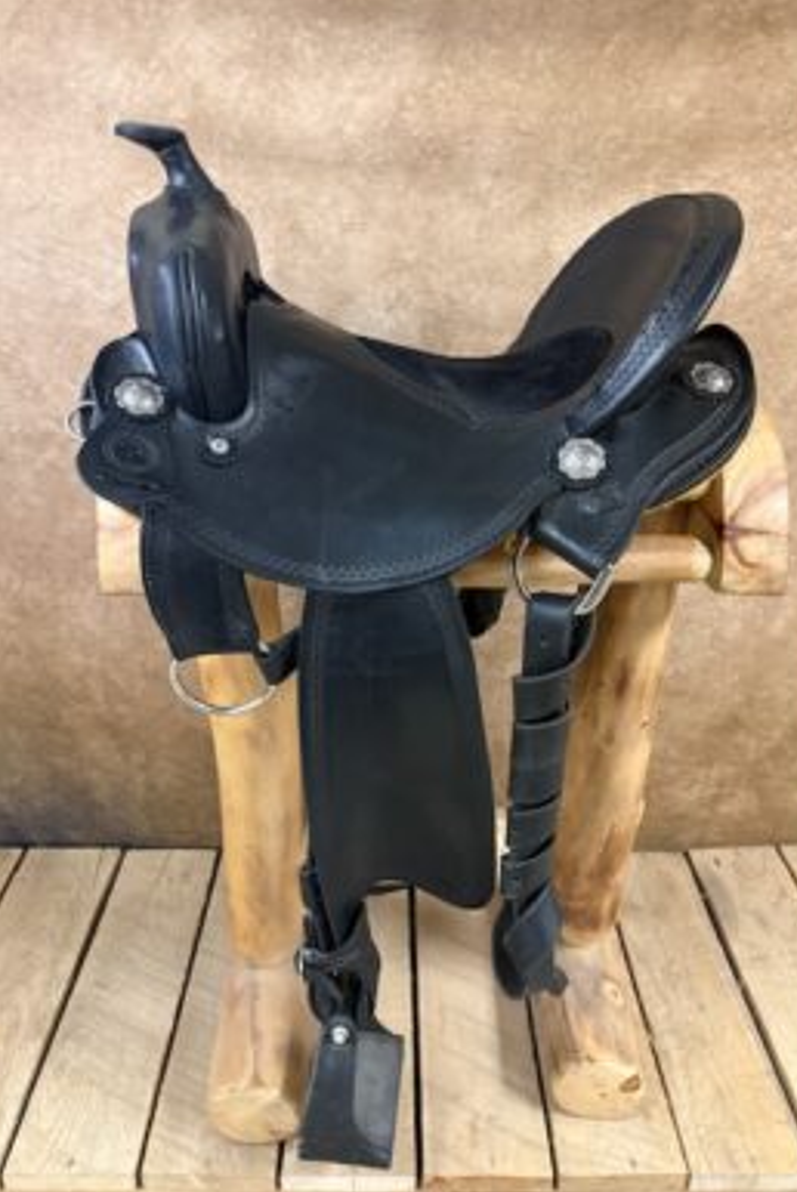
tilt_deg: -24.1
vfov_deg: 65.4
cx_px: 411
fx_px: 928
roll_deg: -1.0
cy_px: 605
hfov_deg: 46.5
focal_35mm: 28
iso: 400
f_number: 1.6
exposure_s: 1/60
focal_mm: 5.96
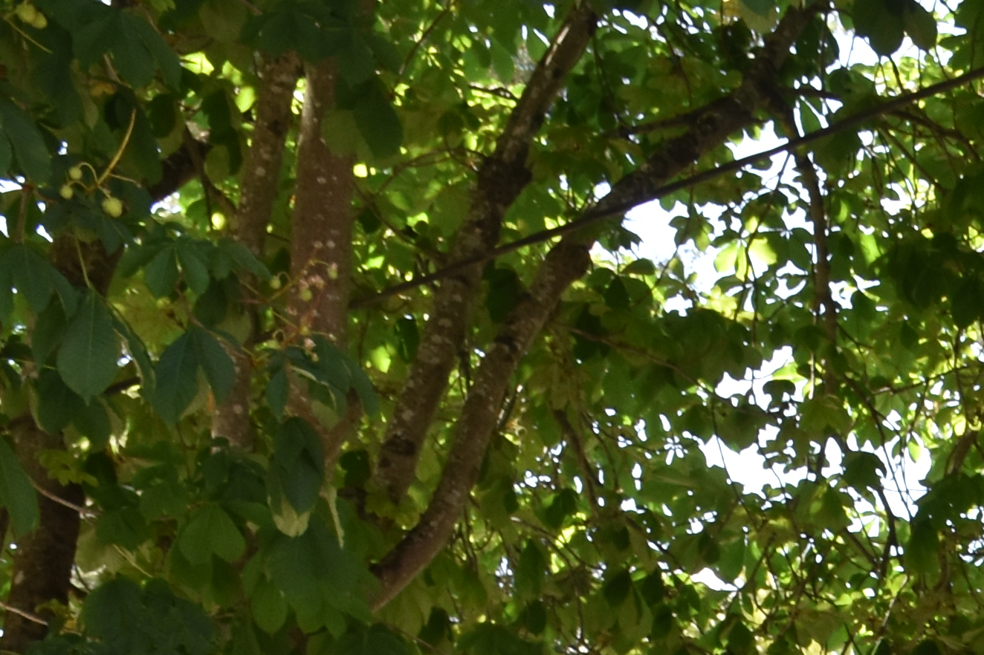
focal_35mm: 136
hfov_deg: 13.7
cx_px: 1675
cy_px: 1427
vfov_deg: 9.3
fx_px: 3716
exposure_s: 1/200
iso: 400
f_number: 7.1
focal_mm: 20
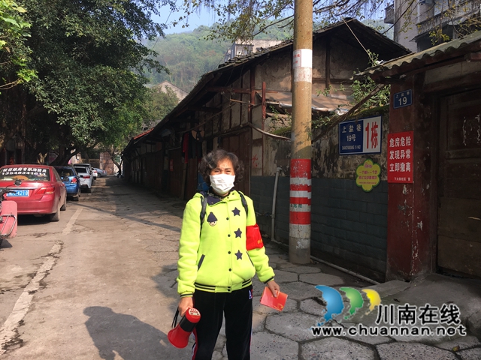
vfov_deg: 48.2
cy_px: 180
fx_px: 403
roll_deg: +1.7
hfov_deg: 61.7
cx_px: 240
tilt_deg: +2.0
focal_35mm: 29
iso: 25
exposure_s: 1/444
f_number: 2.2
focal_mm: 4.15
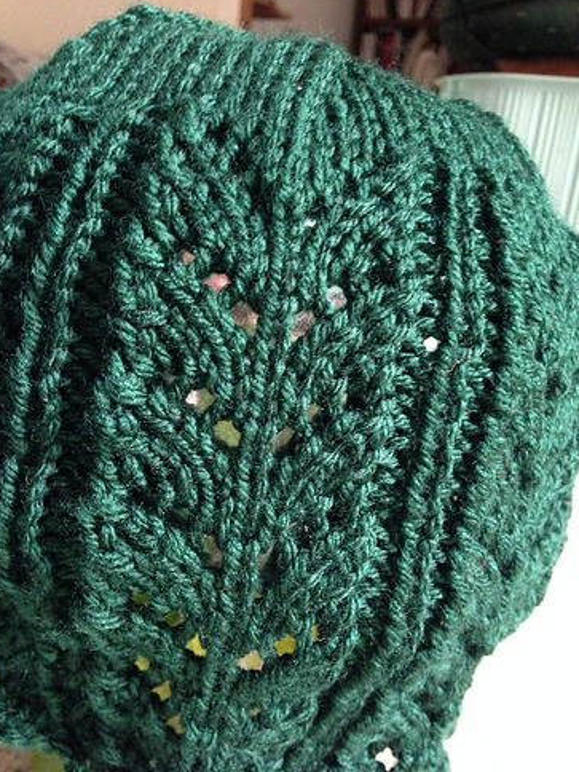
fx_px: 758
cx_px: 291
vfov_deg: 54.0
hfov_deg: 41.8
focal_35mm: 34
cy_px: 392
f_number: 2.4
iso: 500
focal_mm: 4.12
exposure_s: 1/15
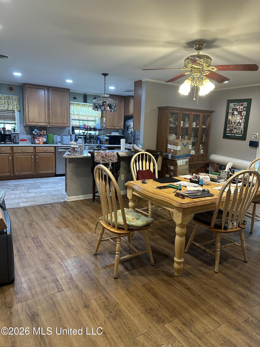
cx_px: 130
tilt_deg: -9.1
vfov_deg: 71.6
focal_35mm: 24
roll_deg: -2.7
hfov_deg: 56.8
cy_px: 174
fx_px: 240
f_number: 1.78
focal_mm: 6.86
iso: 250
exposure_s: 1/60
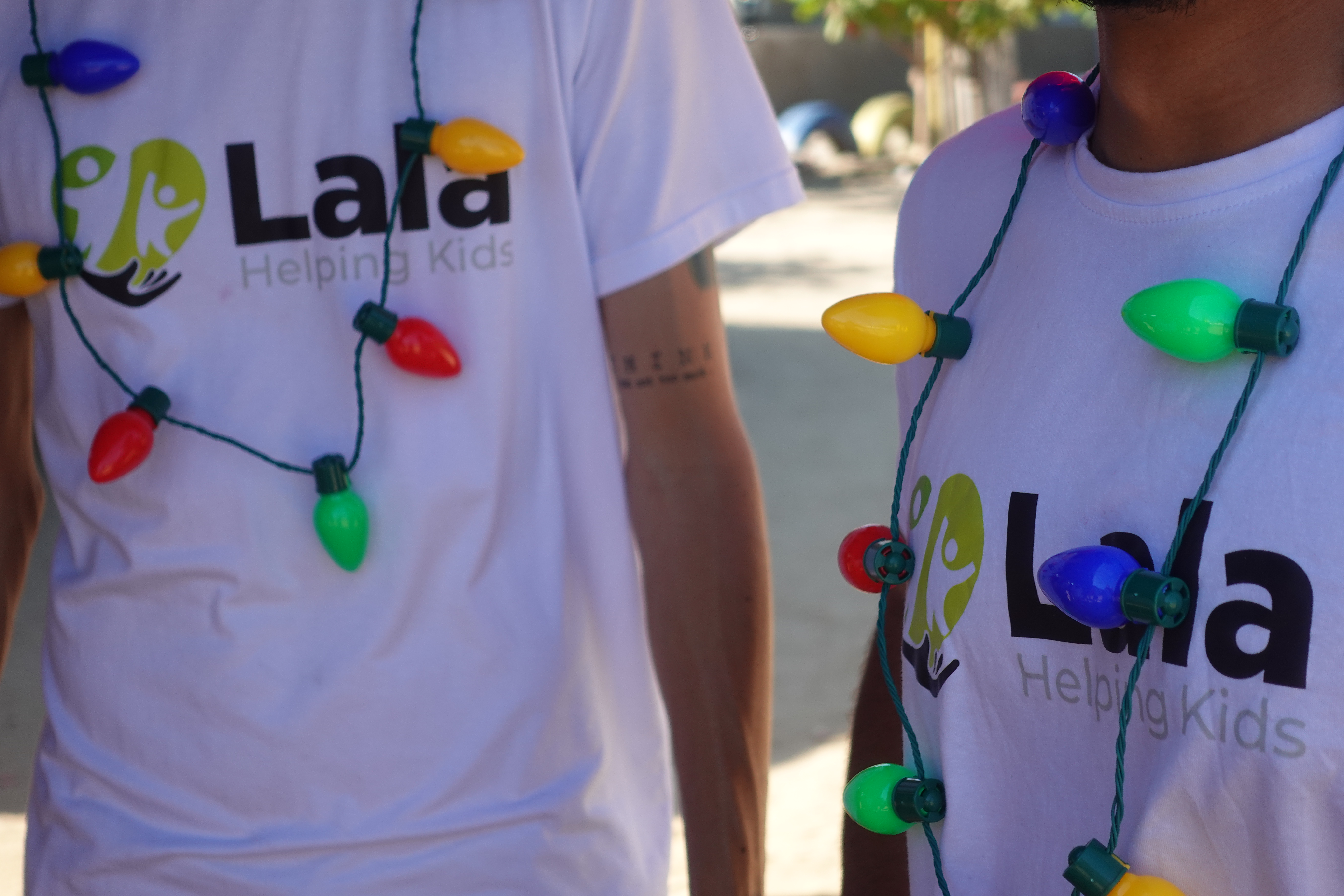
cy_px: 448
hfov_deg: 28.8
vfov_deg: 19.5
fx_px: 2613
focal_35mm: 70
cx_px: 672
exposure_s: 1/640
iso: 160
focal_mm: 25.7
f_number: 2.8
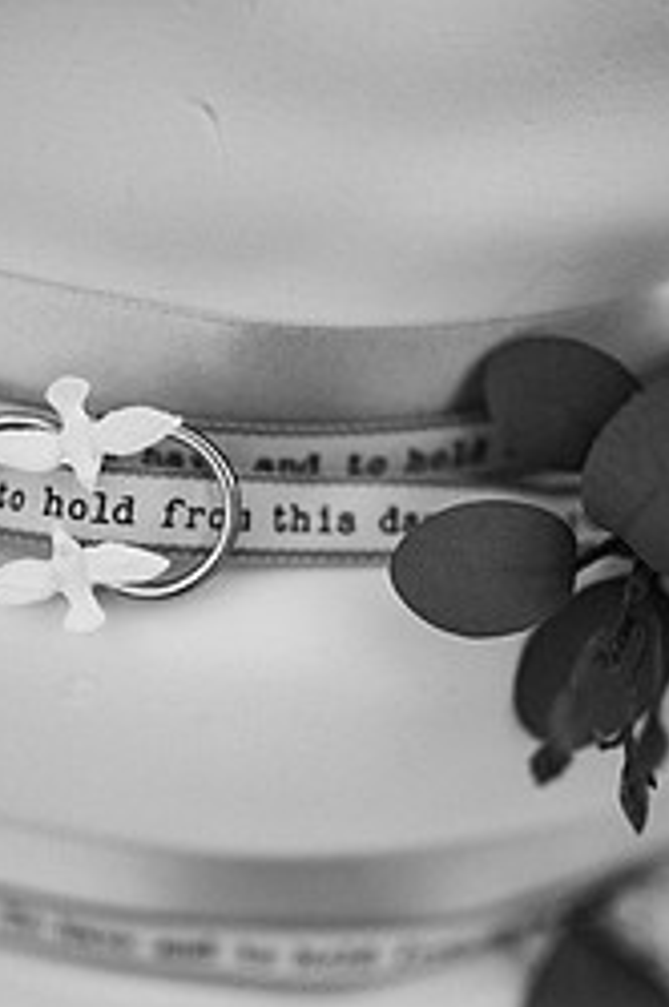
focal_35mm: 63
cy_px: 705
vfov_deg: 31.6
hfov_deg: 21.4
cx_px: 224
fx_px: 1761
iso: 800
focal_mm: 35
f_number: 1.8
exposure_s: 1/200
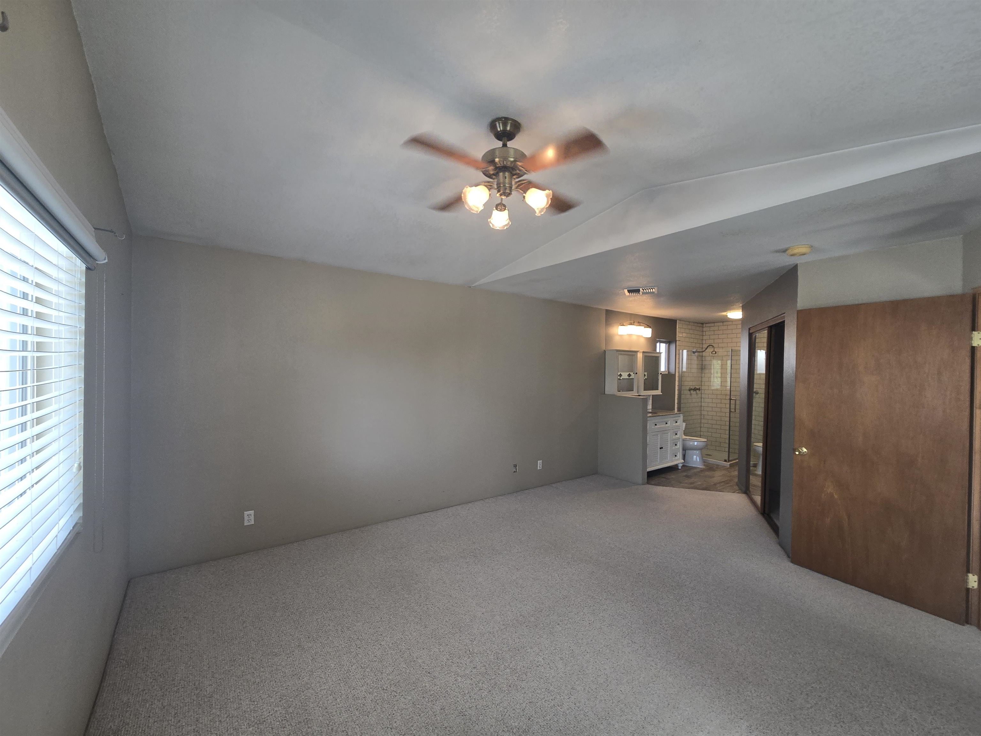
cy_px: 368
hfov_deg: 106.2
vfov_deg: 89.9
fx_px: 368
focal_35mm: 13
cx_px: 490
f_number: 2.2
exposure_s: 1/60
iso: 64
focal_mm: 2.2
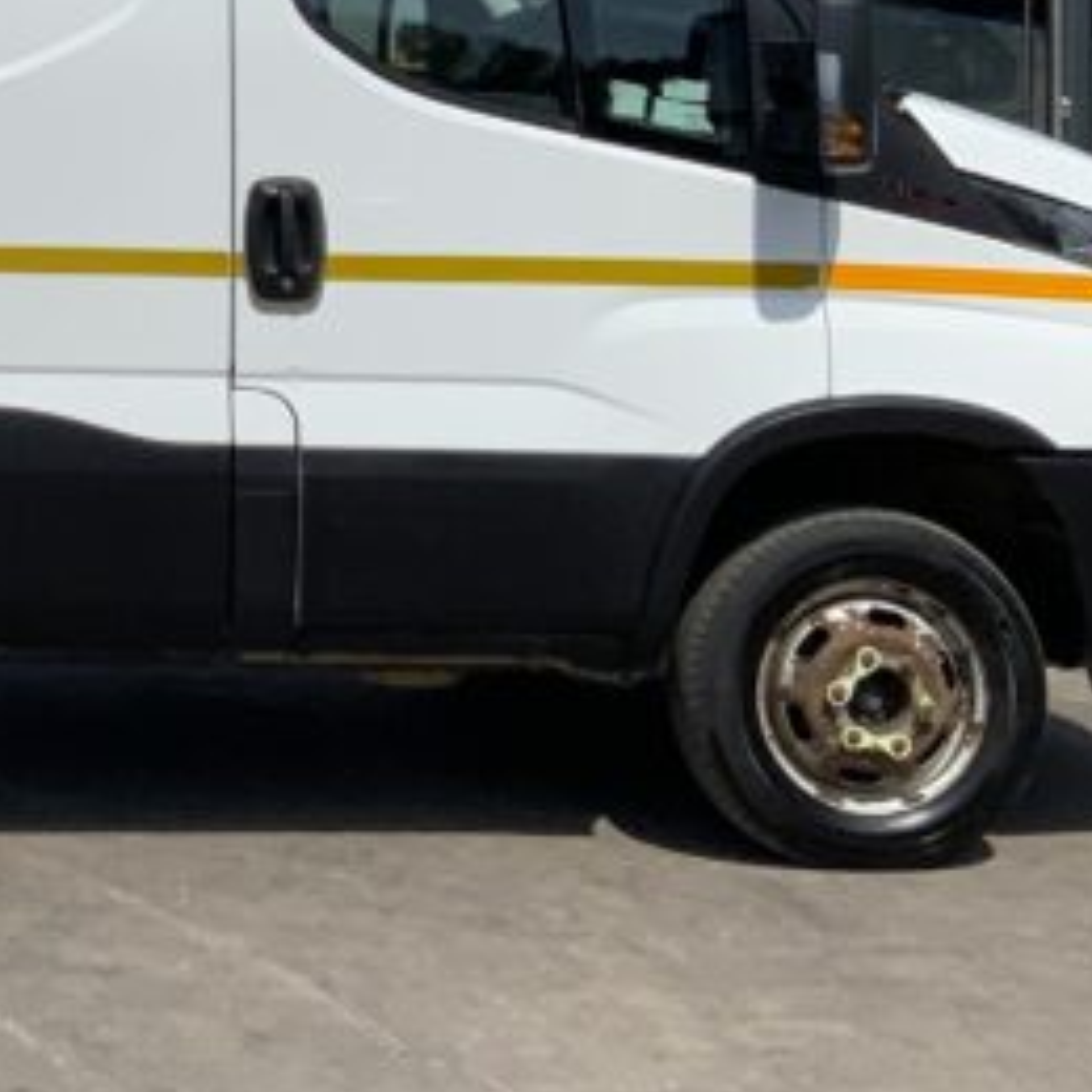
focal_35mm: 101
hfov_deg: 16.1
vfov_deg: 16.6
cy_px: -172
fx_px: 3605
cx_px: -428
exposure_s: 1/4405
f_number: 1.8
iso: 20
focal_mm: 3
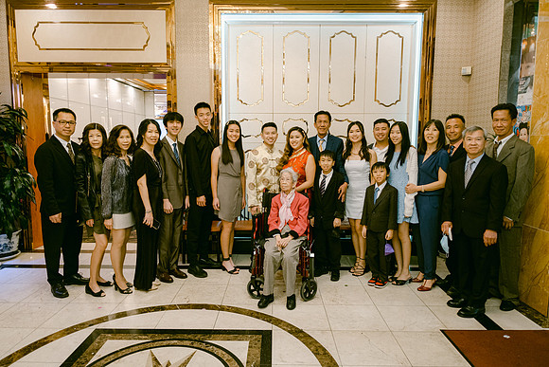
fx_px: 377
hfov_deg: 72.2
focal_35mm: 25
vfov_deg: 51.9
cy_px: 183
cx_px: 270
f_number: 2.8
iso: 1000
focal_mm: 16
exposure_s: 1/125
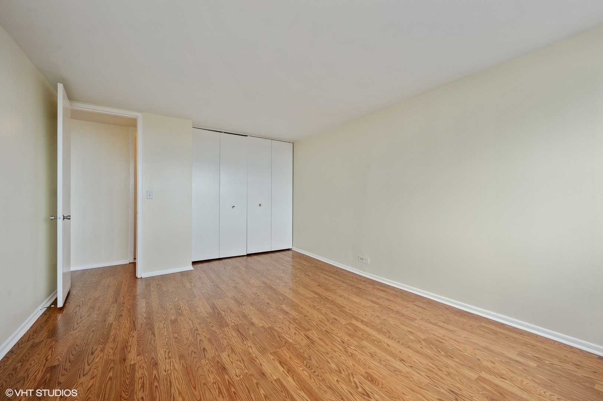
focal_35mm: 14
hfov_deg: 104.3
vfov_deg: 81.1
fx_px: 234
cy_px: 200
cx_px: 302
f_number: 9
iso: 100
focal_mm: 14
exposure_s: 1/6
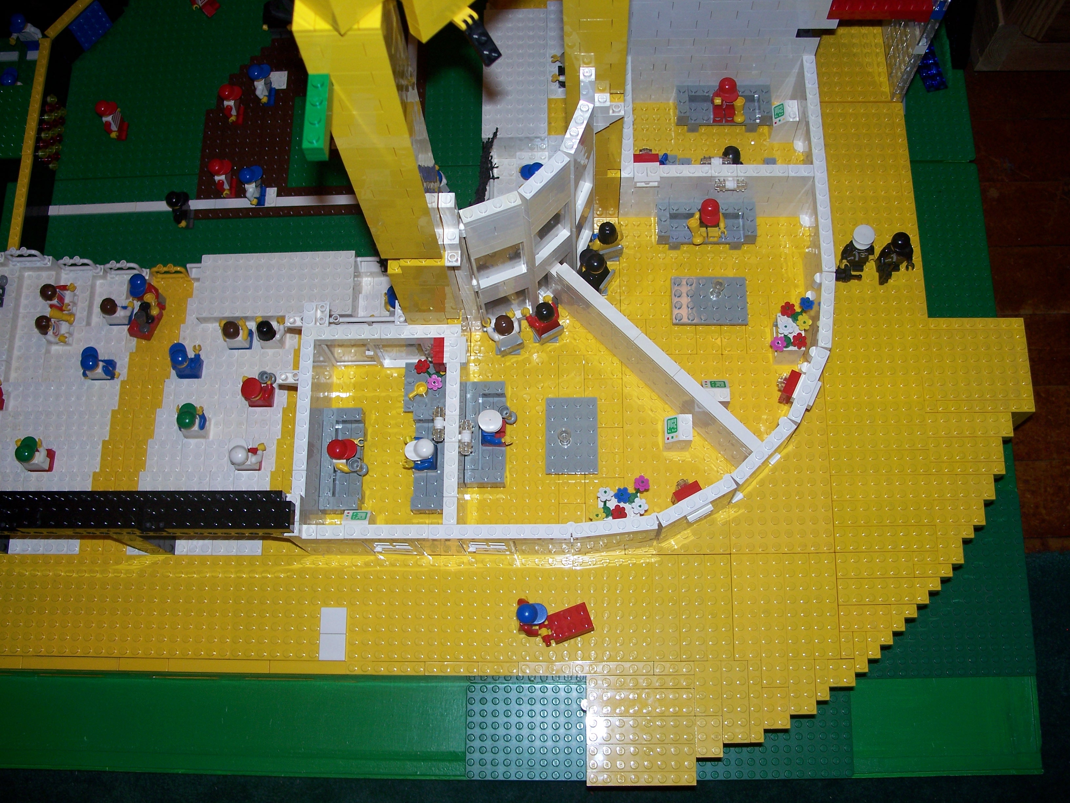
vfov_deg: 38.7
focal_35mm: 37
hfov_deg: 50.1
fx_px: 1144
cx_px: 535
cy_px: 402
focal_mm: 7.8
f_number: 2.8
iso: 125
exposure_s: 1/60
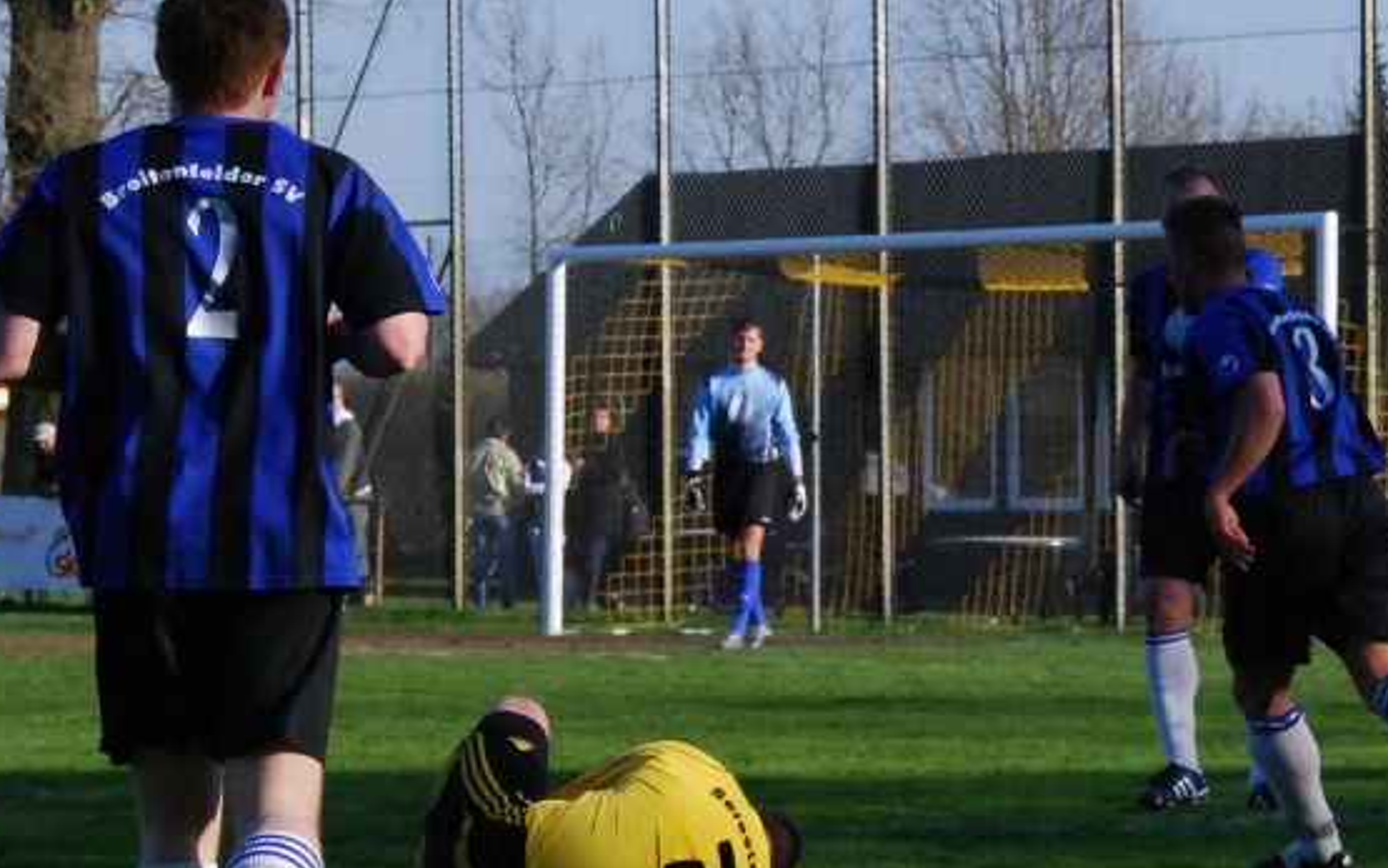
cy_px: 587
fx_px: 4842
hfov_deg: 16.3
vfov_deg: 10.2
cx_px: 965
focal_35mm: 128
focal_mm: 58
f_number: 9
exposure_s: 1/1000
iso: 800
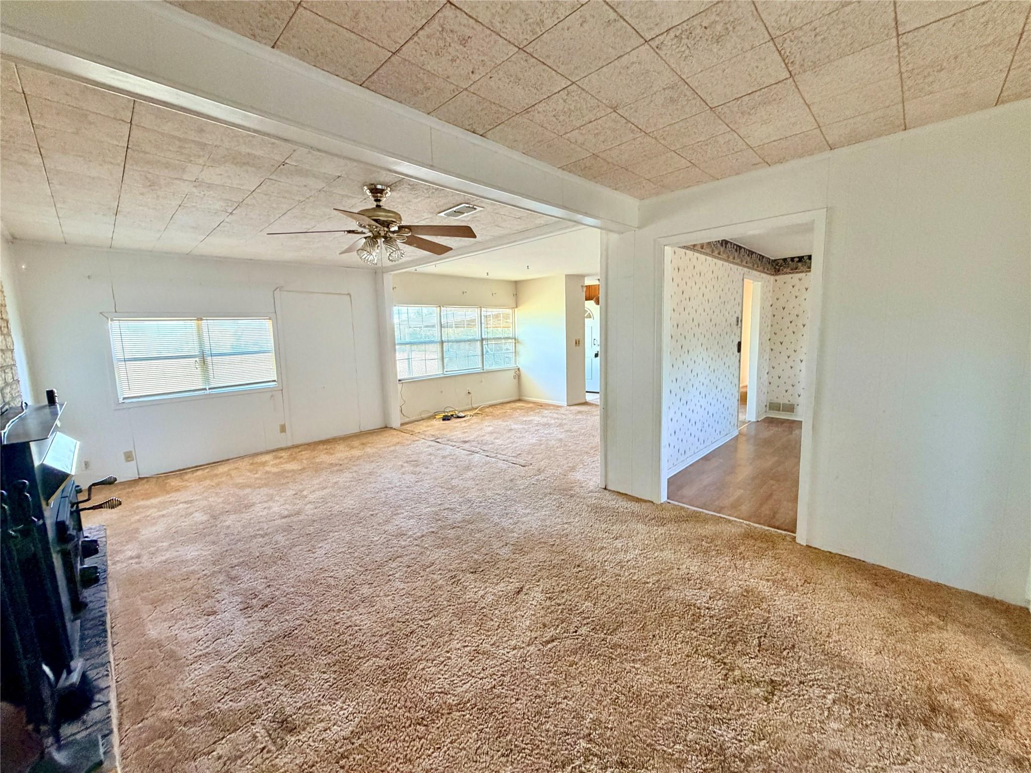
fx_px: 417
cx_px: 516
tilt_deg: -7.1
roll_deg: +2.1
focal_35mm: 14
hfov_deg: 102.1
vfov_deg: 85.7
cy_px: 386
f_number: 2.2
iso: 400
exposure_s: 1/60
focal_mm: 2.22
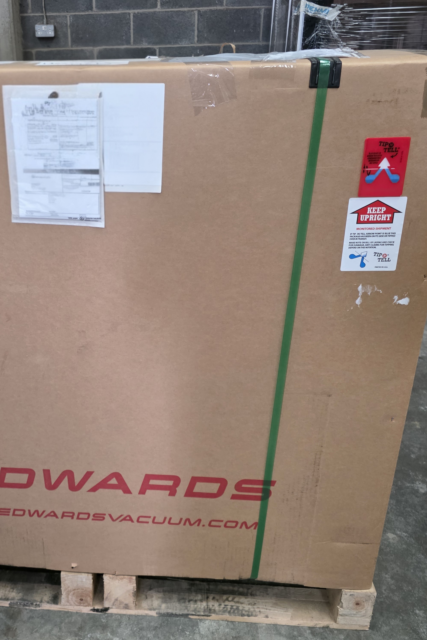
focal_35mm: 32
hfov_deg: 40.0
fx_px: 569
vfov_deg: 58.7
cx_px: 109
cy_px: 320
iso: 1000
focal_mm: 6.3
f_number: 1.7
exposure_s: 1/101
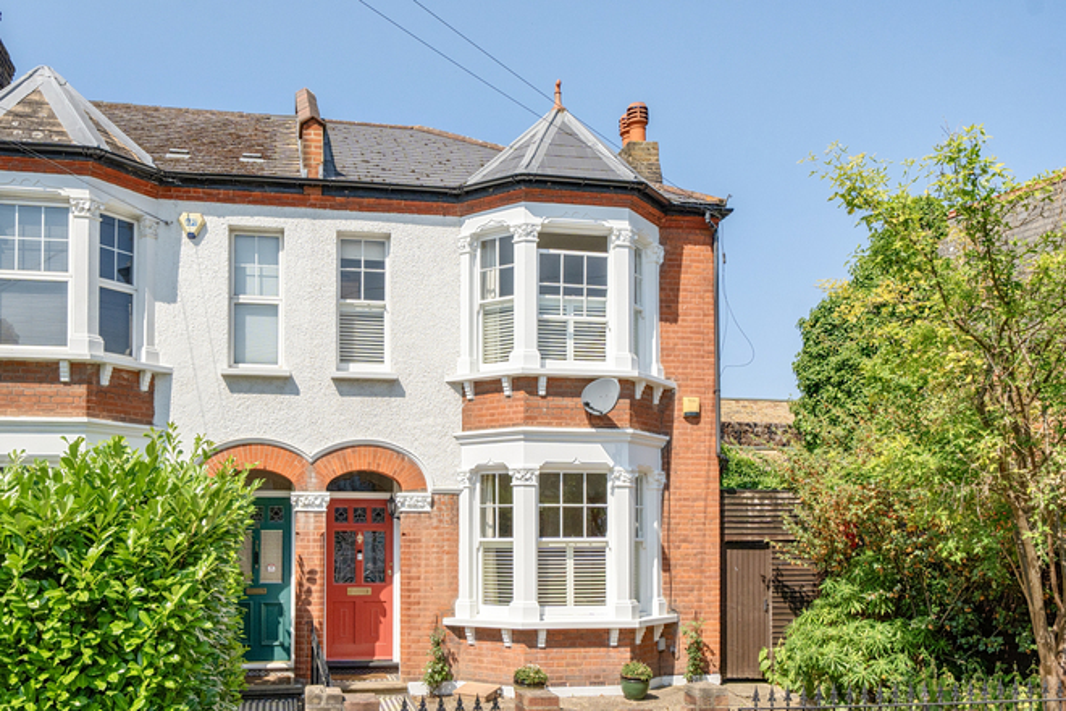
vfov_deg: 42.3
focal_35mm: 31
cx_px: 533
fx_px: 918
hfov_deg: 60.3
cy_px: 356
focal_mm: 21
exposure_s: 1/1600
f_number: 8
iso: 400
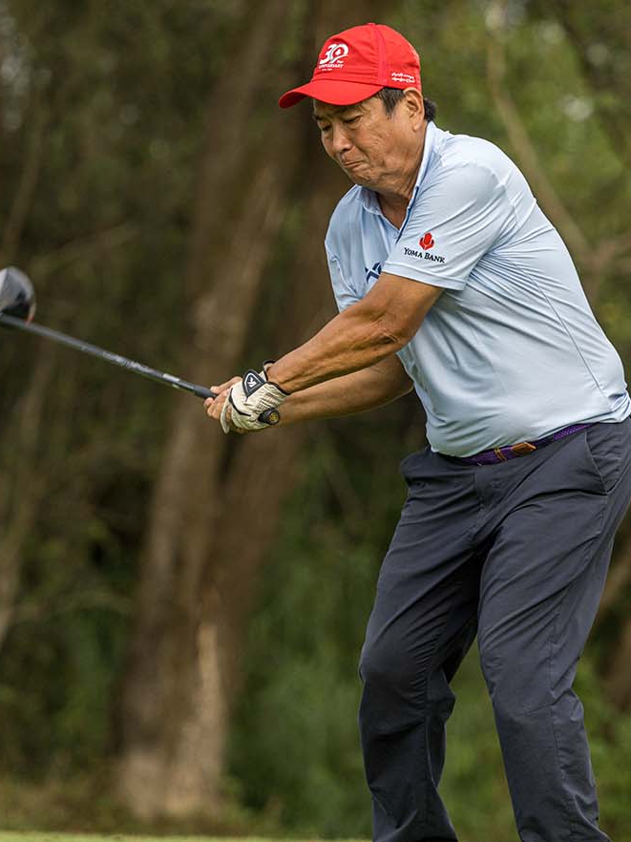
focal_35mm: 212
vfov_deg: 9.3
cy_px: 412
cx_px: 309
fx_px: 5155
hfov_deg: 7.0
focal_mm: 135
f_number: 2.8
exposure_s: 1/2000
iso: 450
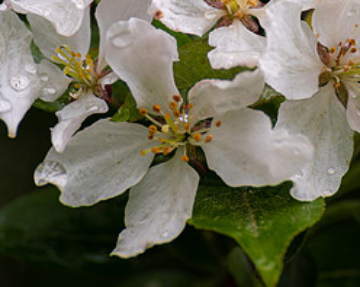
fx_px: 10689
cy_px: -8
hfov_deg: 1.9
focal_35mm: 1004
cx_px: 318
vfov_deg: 1.5
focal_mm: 250
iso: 100
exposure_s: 1/80
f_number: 6.3
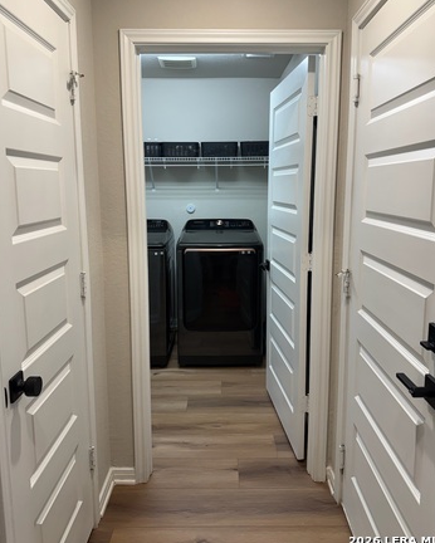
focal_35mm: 26
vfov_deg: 65.9
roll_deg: +0.1
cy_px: 246
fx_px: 418
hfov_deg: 55.0
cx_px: 223
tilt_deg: -8.4
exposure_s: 1/120
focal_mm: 6.76
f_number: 1.78
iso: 160
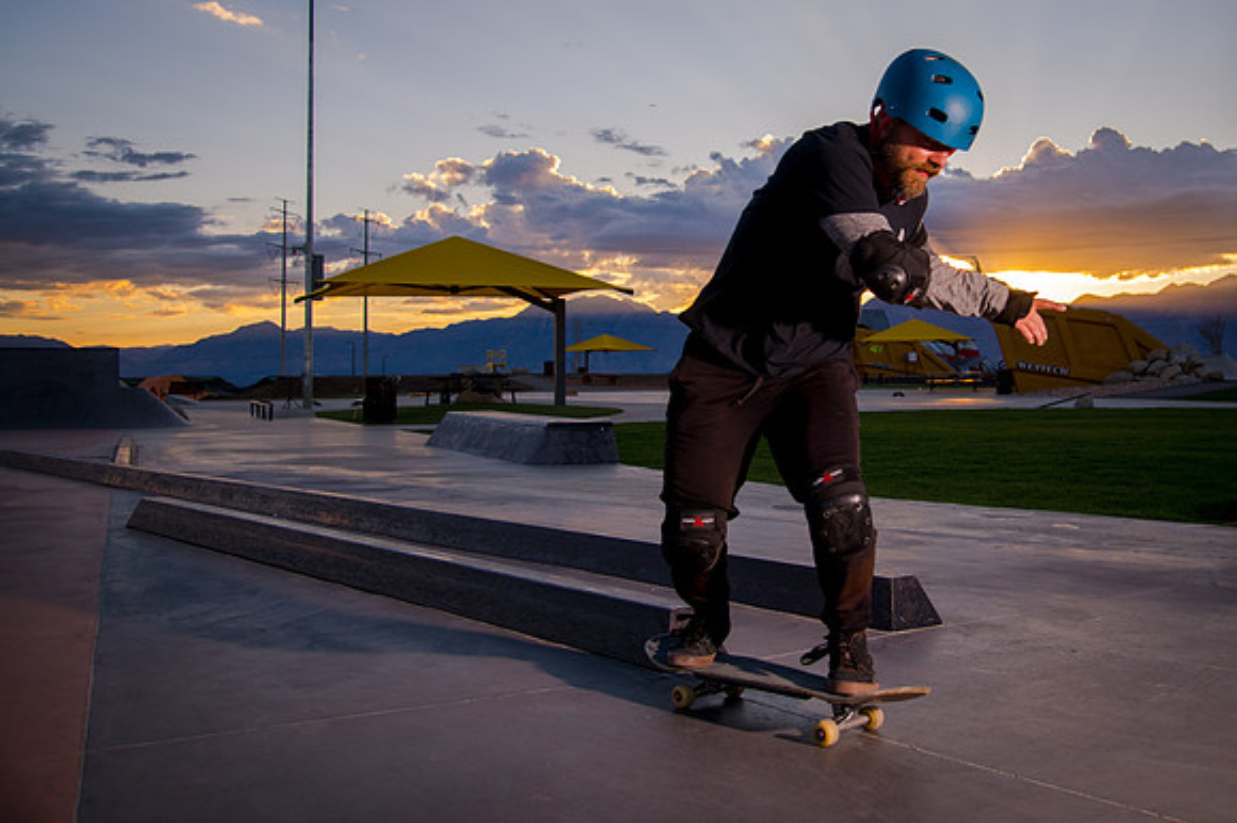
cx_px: 796
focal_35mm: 41
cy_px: 290
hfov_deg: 47.3
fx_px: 1393
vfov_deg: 32.7
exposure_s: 1/800
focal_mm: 31
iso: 250
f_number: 4
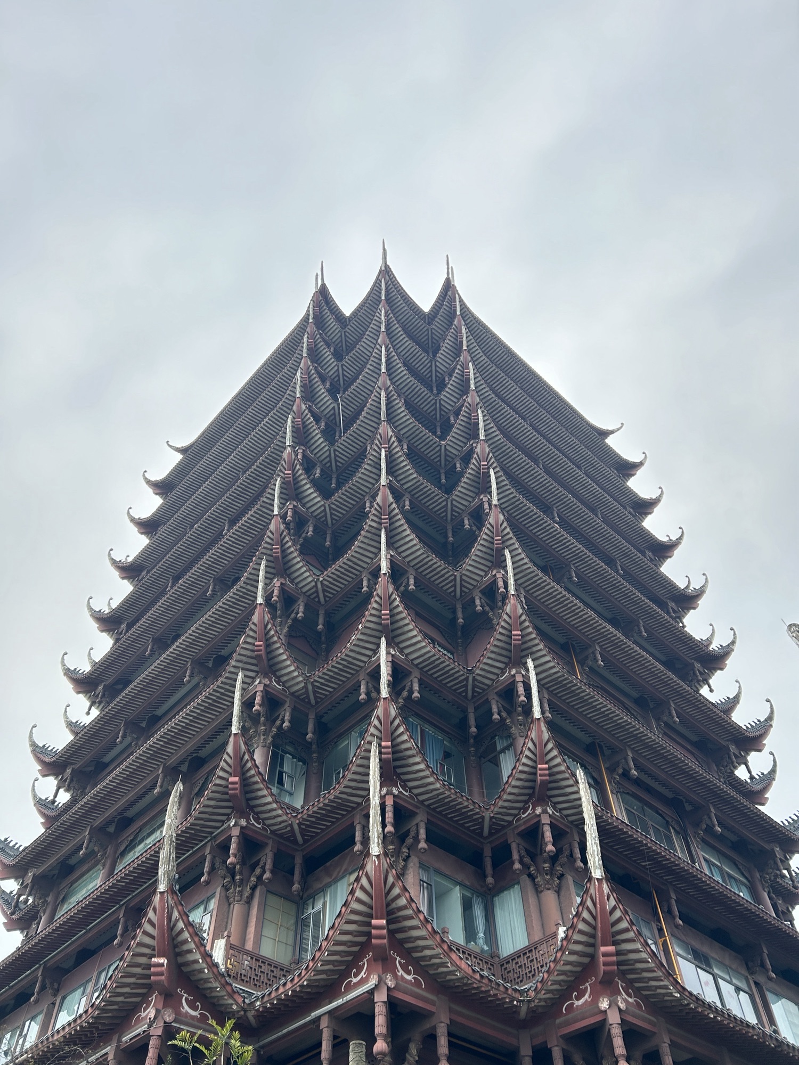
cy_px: 532
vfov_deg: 67.3
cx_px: 400
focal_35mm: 26
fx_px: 800
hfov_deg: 53.1
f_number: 1.5
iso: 50
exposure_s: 1/1048
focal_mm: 5.7
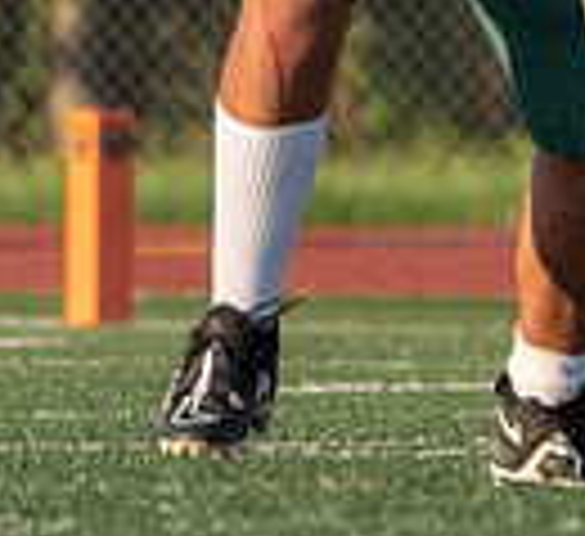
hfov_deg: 0.7
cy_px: -430
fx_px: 46005
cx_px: 934
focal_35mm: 2510
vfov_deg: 0.7
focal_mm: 400
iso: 800
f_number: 7.1
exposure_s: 1/1250
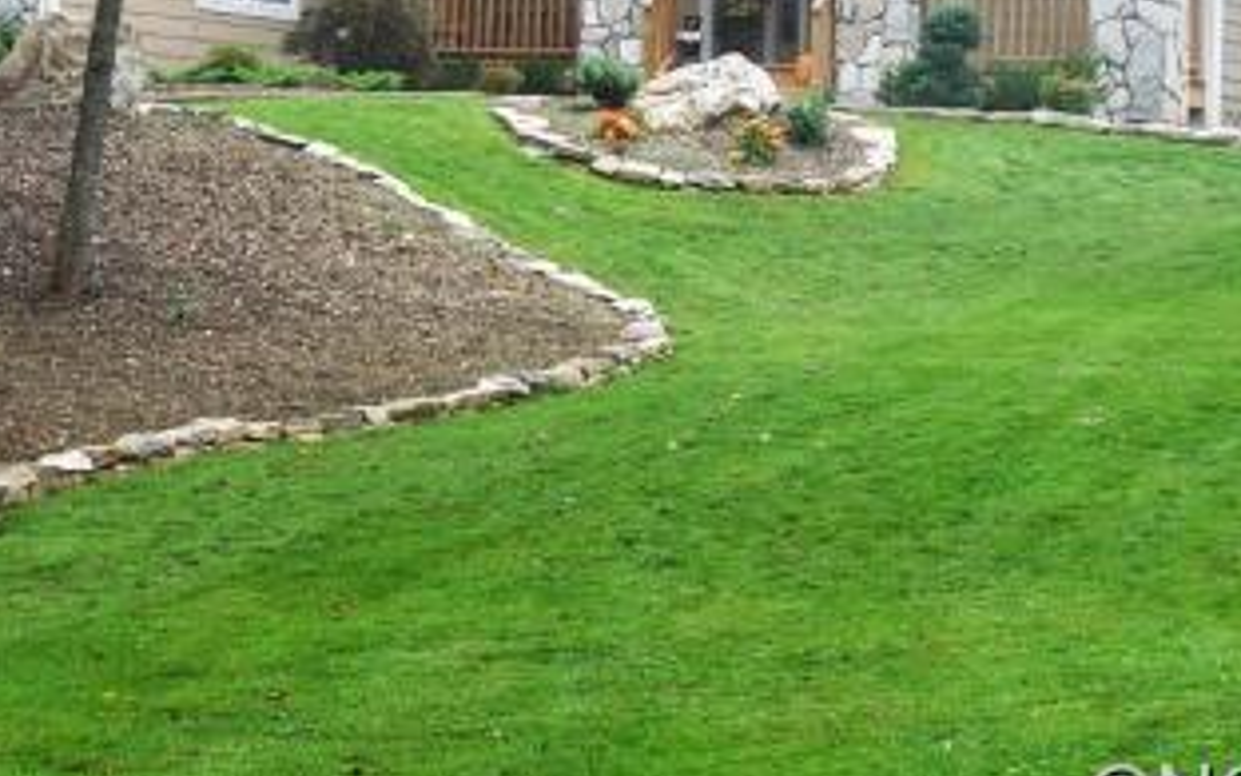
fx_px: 4667
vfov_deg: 9.4
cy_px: 20
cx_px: 430
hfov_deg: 15.1
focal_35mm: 138
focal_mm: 14.7
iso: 64
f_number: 3.2
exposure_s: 1/100
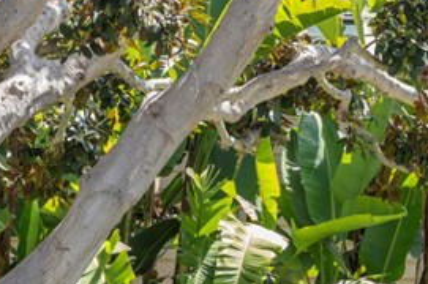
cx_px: 232
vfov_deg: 6.8
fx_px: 2375
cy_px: 349
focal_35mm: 200
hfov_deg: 10.3
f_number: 8
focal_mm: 53
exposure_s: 1/25
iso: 100
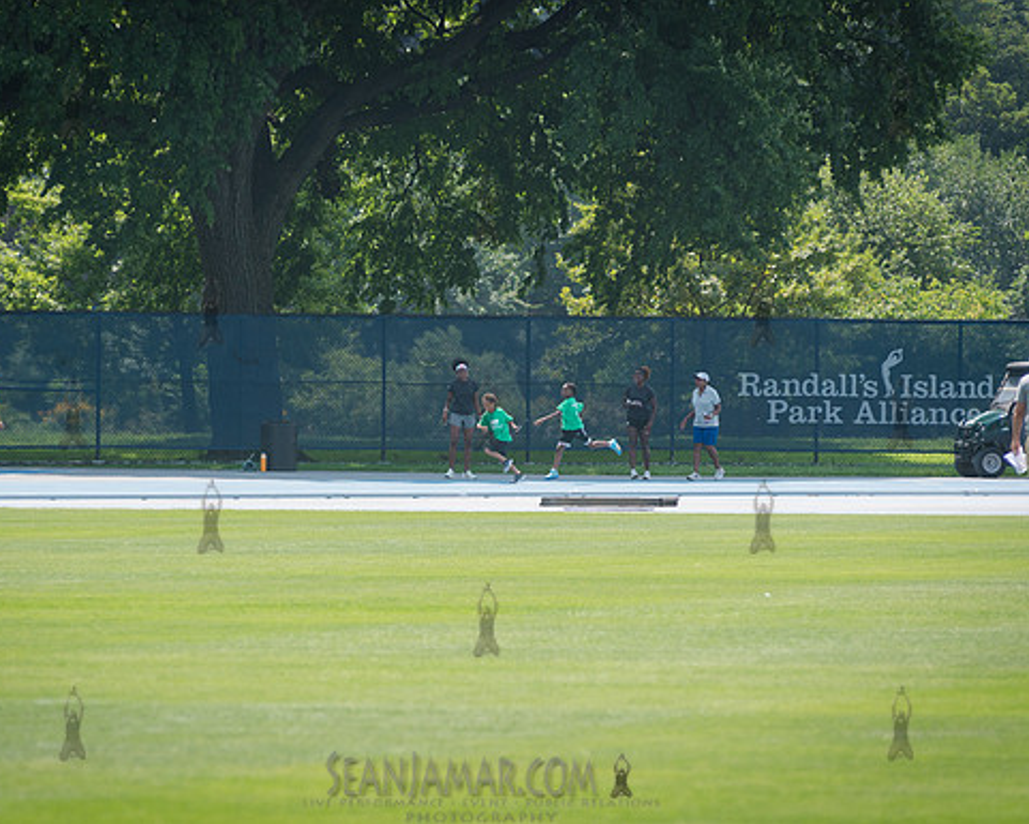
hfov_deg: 7.4
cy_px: 457
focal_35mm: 262
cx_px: 448
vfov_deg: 5.9
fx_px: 7981
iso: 250
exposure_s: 1/1000
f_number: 4.5
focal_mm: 200
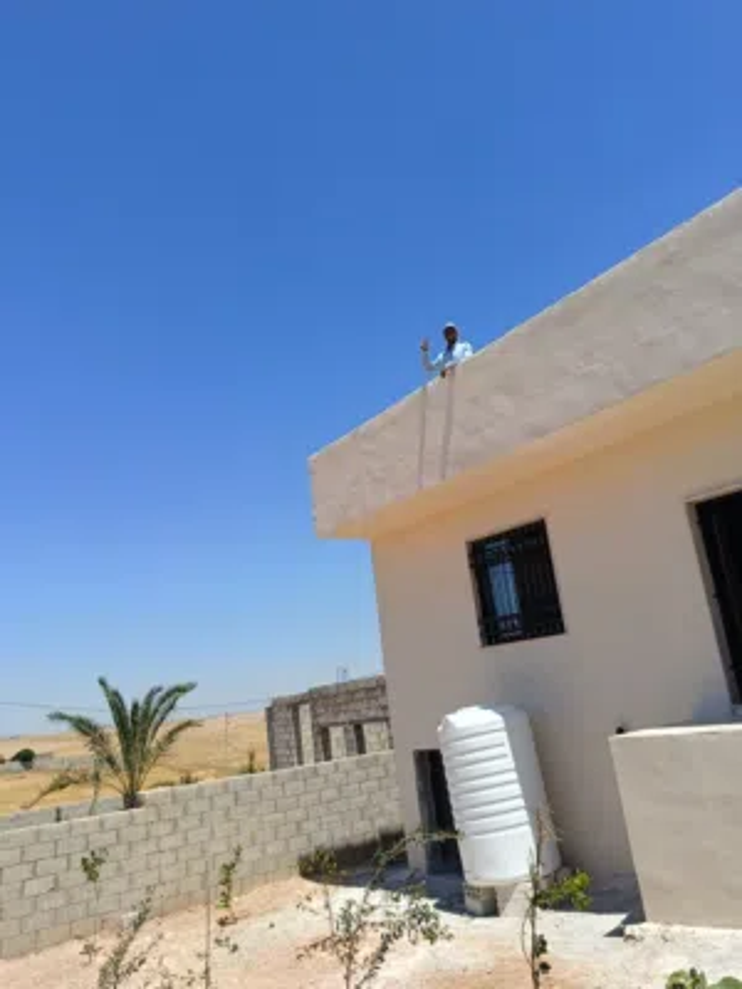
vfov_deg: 67.3
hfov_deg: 53.1
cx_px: 371
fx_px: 743
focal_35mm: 26
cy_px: 494
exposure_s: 1/1567
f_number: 1.75
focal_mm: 5.25
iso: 64
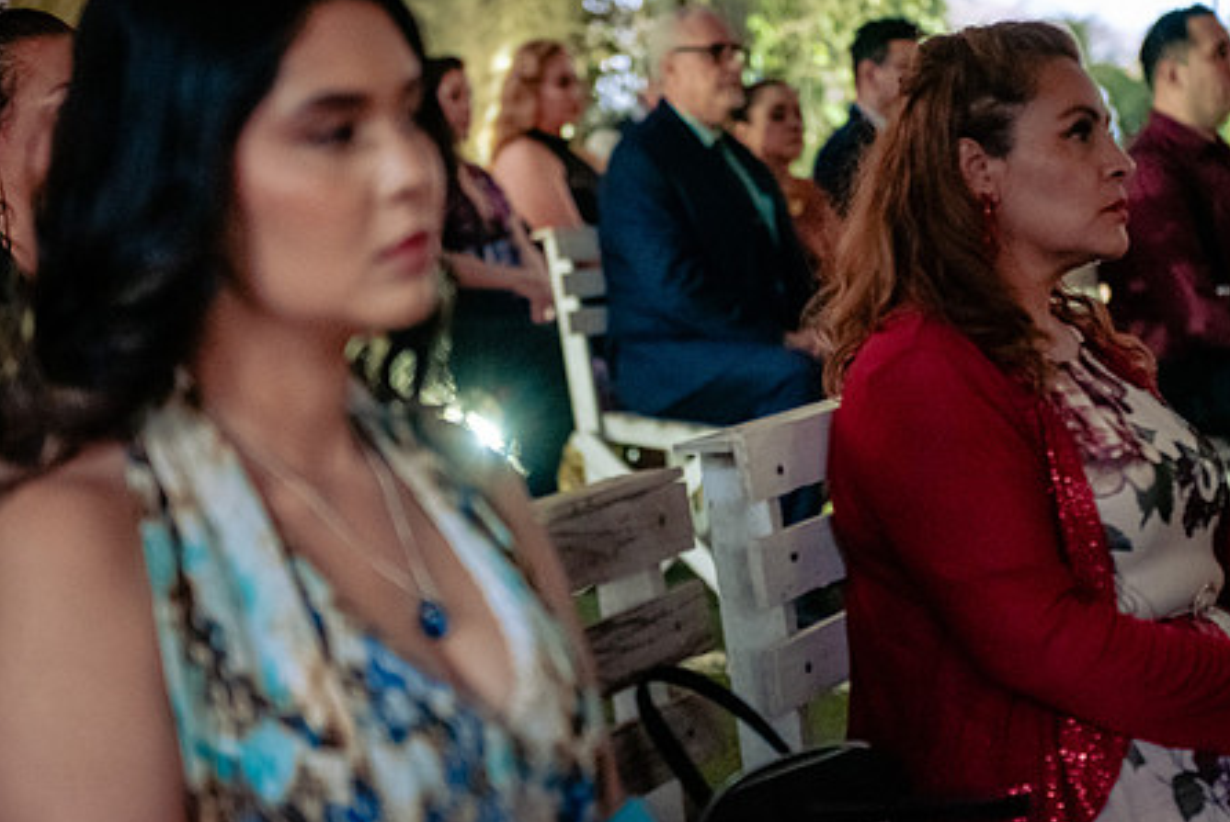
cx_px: 753
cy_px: 346
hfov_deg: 22.3
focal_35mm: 91
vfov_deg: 15.0
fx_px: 3111
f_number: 2.8
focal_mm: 70
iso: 6400
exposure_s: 1/125
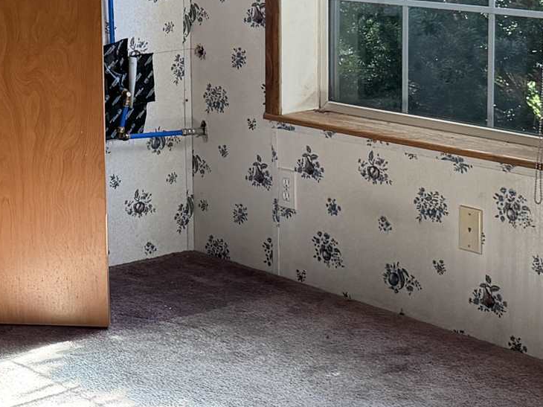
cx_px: -163
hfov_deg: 18.2
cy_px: 79
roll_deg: +2.7
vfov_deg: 14.6
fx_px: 1584
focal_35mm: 101
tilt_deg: -7.2
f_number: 1.78
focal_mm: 6.76
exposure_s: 1/121
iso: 200
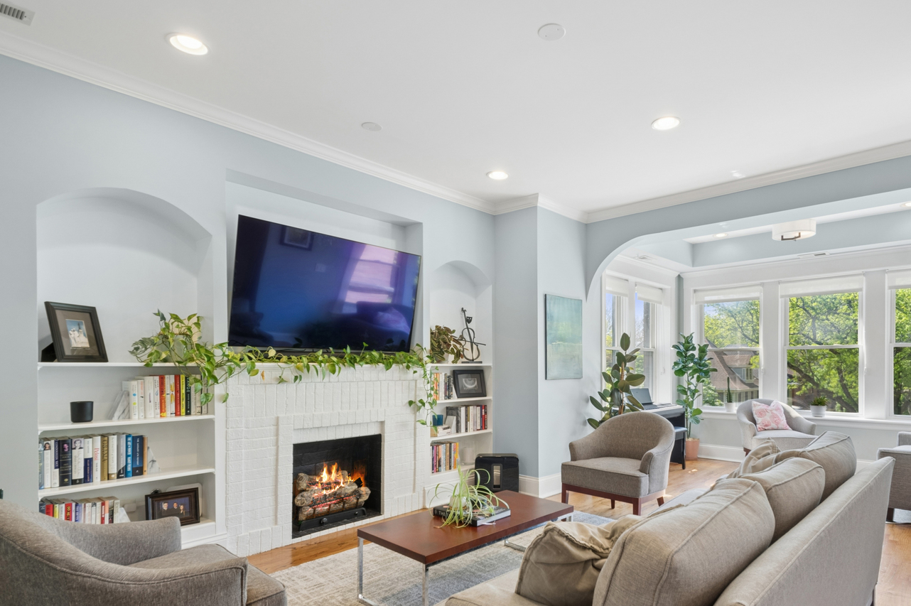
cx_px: 534
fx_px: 480
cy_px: 368
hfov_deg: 86.1
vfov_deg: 63.8
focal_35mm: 19
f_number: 10
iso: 200
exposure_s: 1/10
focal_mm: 10
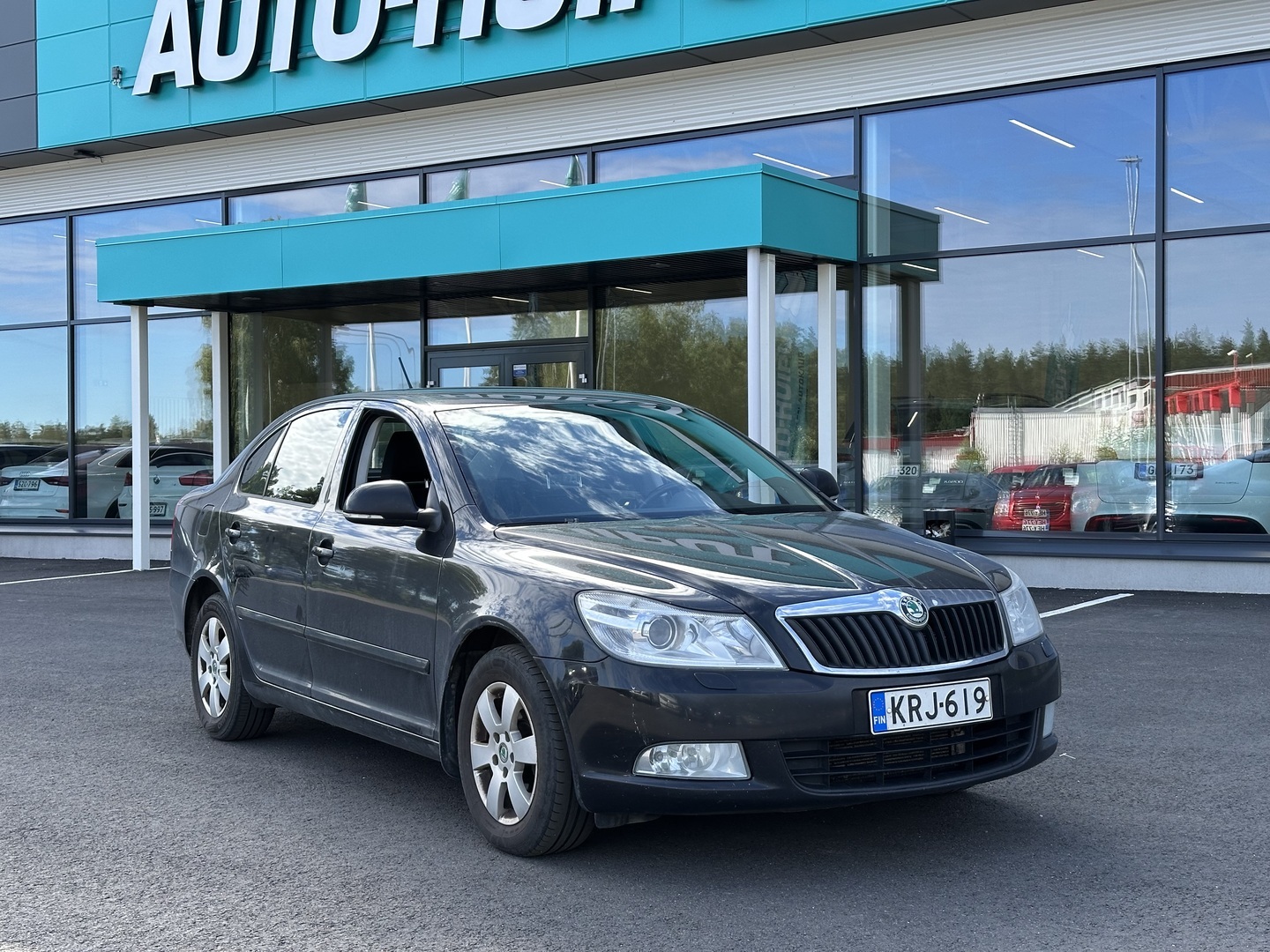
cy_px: 476
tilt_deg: +0.3
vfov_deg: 30.3
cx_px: 635
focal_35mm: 48
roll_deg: -0.3
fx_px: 1761
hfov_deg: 39.7
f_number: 1.78
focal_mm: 6.86
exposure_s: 1/740
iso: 64
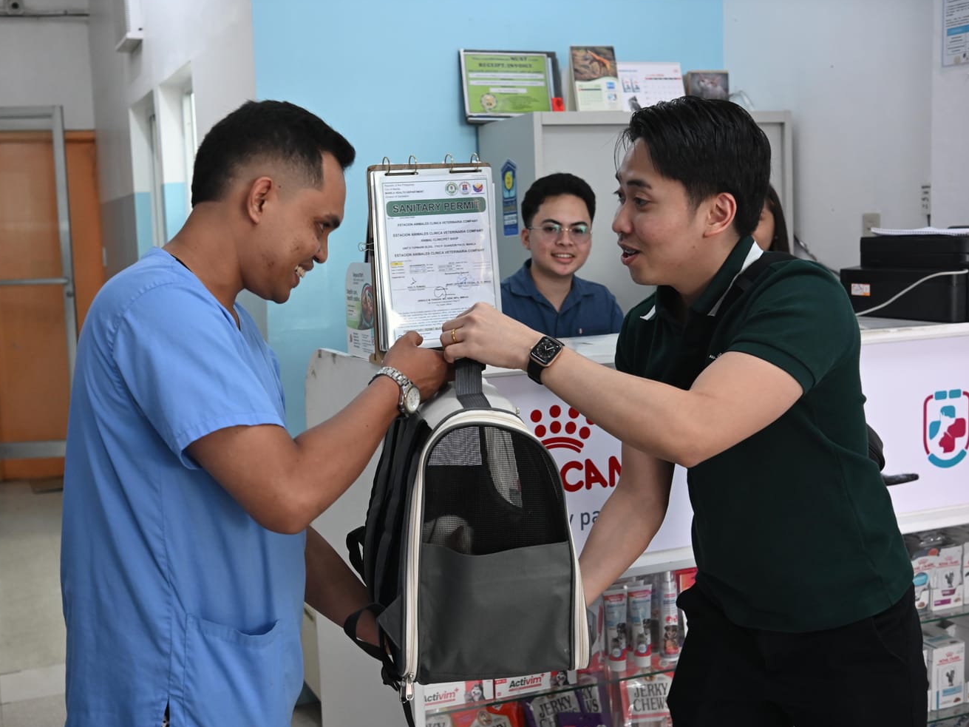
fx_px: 1232
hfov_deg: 42.9
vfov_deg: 32.9
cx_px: 449
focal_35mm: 44
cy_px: 361
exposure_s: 1/125
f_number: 5
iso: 2000
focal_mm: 40
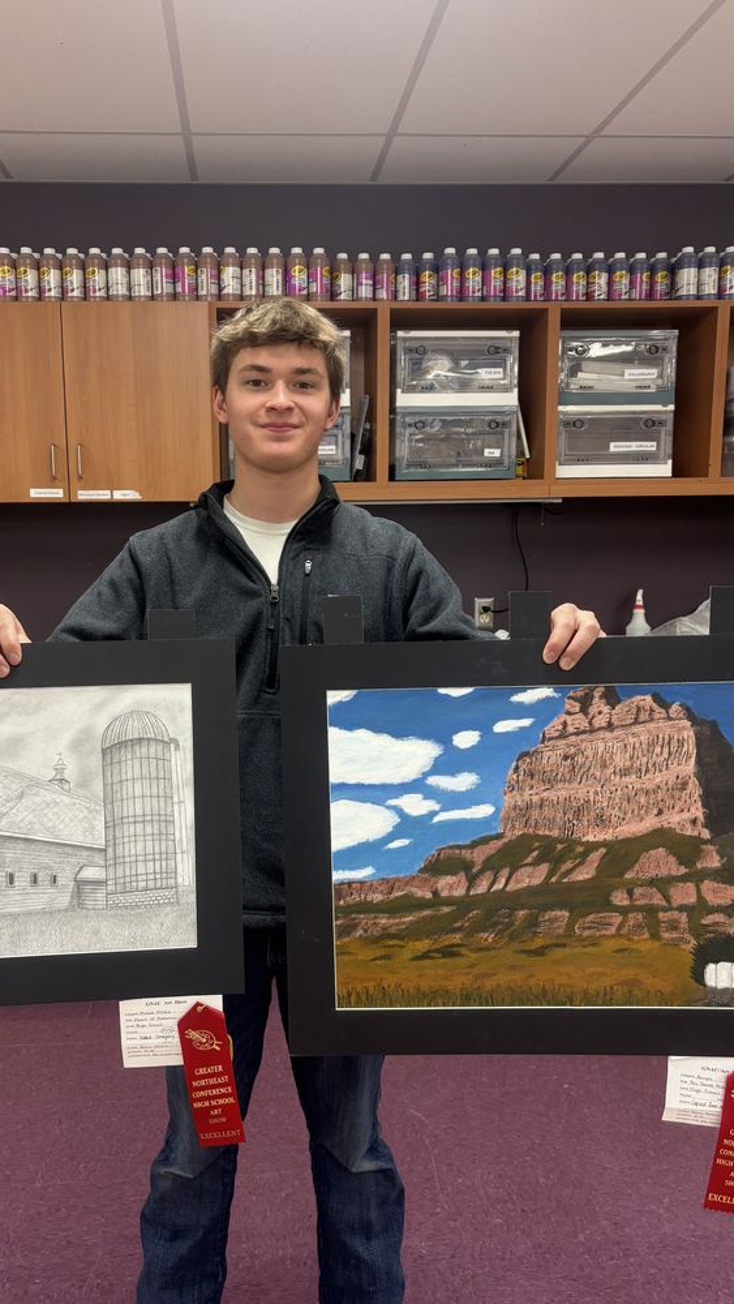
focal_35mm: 29
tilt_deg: -7.8
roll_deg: +0.2
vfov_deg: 66.1
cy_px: 662
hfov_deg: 40.0
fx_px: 1003
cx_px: 293
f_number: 1.6
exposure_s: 1/60
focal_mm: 5.96
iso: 125
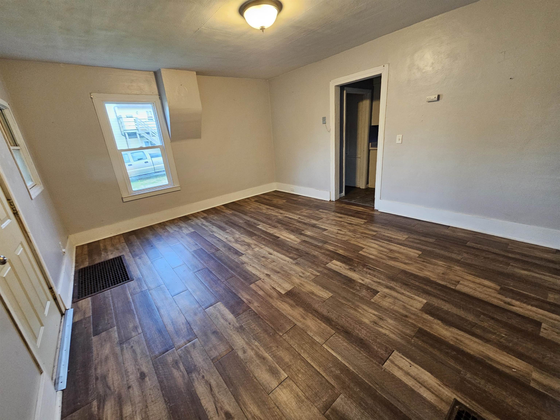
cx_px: 280
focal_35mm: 13
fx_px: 210
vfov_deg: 89.9
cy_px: 210
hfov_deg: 106.2
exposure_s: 1/40
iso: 400
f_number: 2.2
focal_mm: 2.2
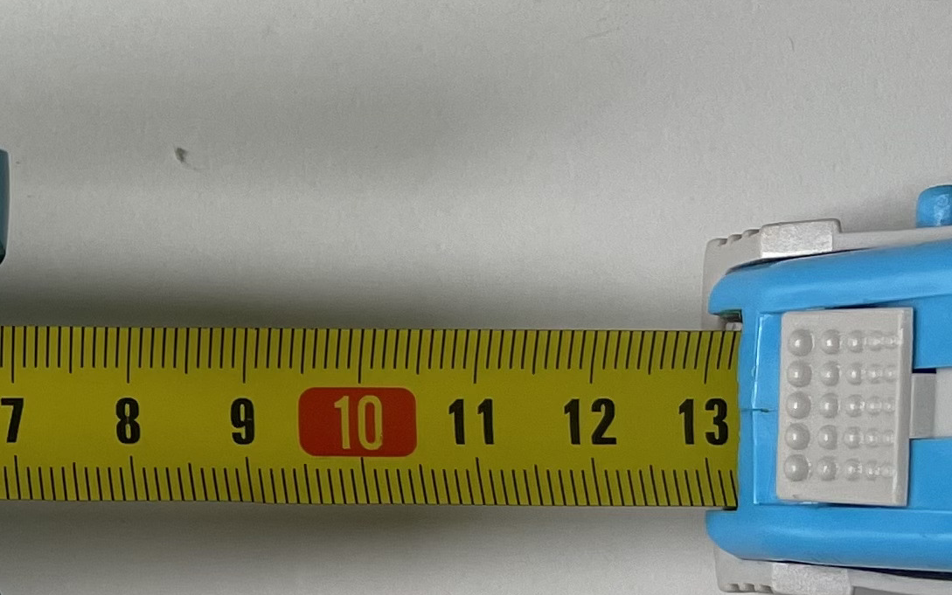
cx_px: -203
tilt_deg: -87.7
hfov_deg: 19.2
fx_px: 2647
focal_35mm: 102
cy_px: 485
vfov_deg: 12.8
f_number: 1.6
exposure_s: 1/121
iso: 64
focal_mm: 4.2
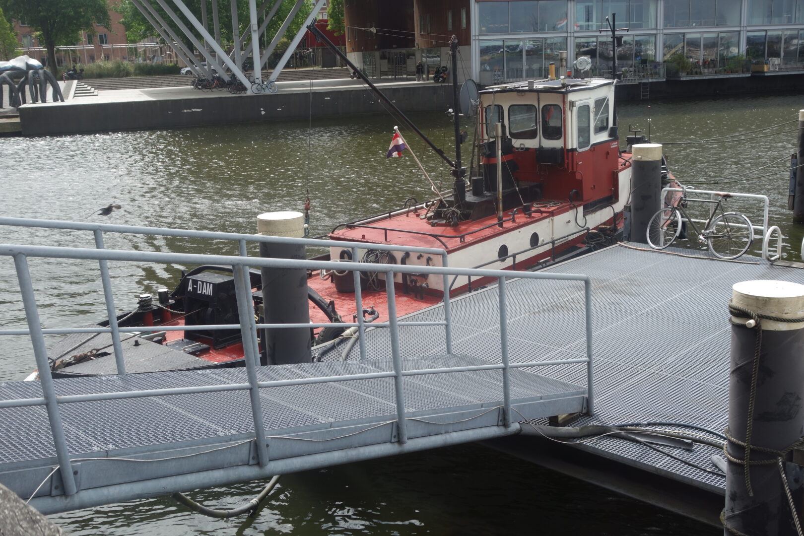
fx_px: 893
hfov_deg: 48.5
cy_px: 268
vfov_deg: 33.4
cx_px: 402
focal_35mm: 40
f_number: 5.6
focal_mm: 14.75
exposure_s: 1/320
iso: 125
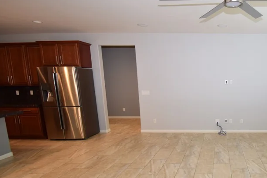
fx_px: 185
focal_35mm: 25
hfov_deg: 64.1
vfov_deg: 50.6
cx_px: 220
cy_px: 115
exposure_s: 1/20
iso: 400
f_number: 5
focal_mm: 10
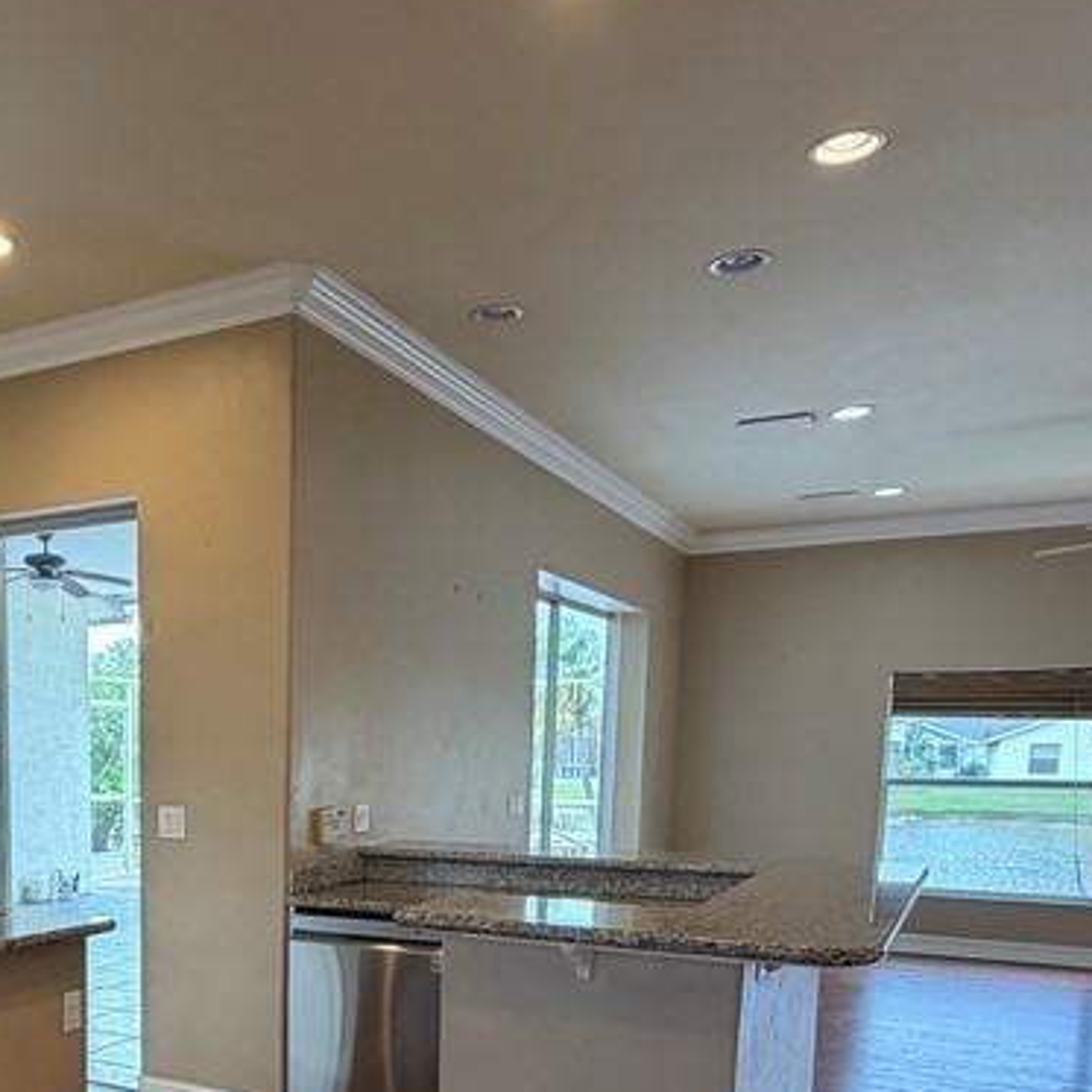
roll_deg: +0.4
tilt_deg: -7.6
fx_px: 1213
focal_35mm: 34
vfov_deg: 45.6
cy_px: 899
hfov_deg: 46.0
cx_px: 220
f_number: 2.2
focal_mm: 2.22
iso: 200
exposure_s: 1/60
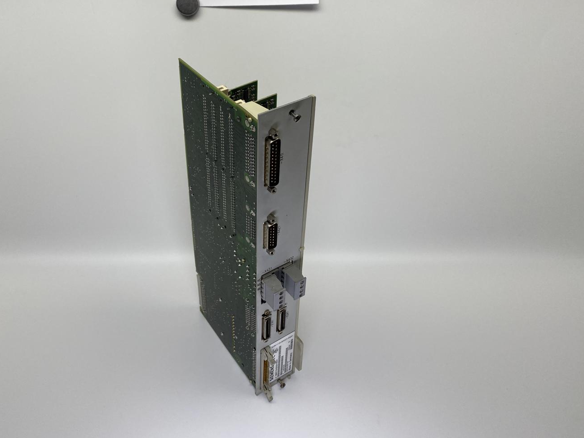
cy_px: 169
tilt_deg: -36.7
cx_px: 243
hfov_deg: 56.5
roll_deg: -0.4
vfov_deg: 43.9
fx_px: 540
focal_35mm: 32
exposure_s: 1/626
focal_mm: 4.25
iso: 32
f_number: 1.8
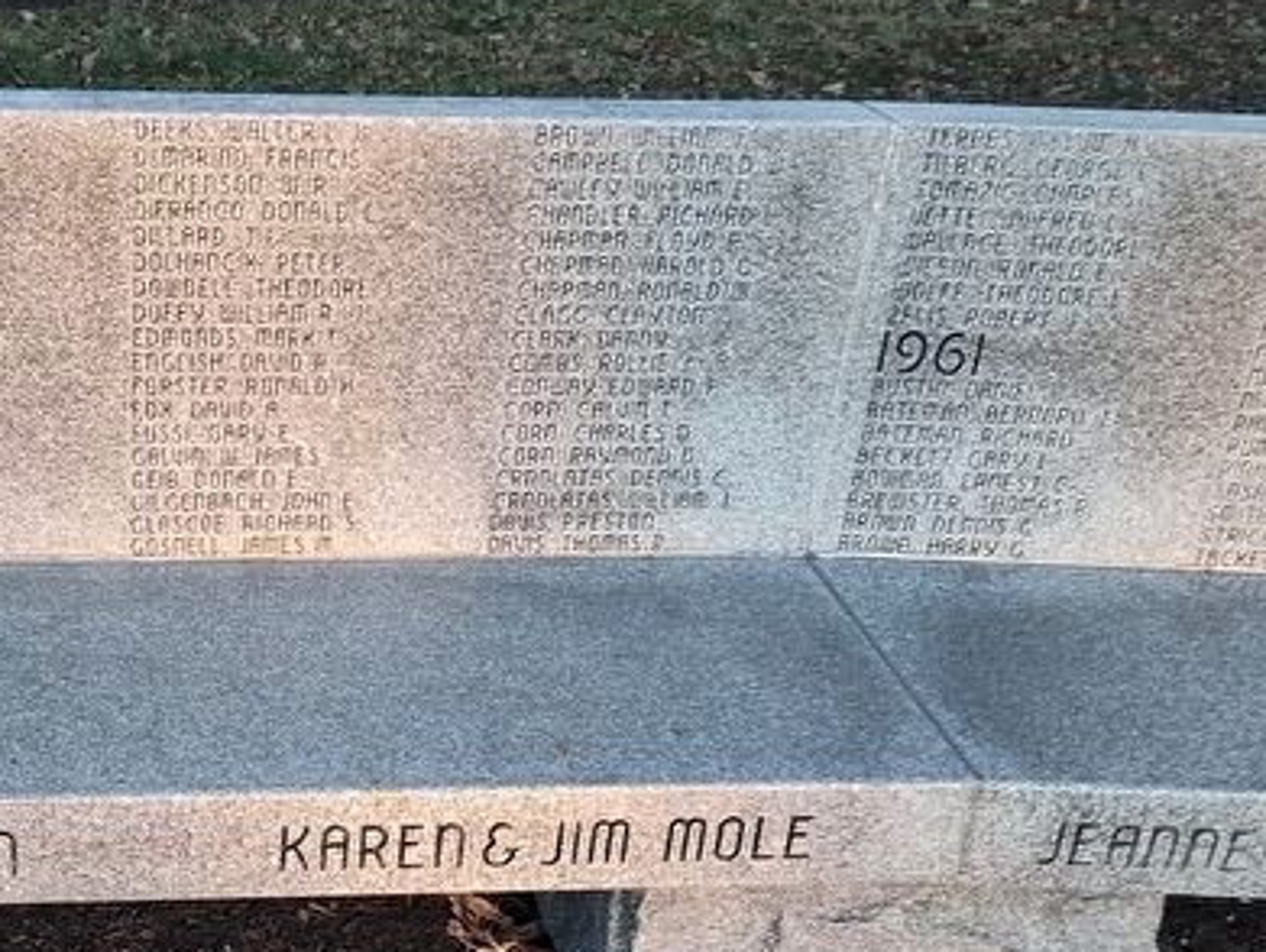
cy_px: 622
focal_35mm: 47
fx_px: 1721
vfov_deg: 30.7
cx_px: 191
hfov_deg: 38.3
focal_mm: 5.56
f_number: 1.8
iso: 234
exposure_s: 1/120
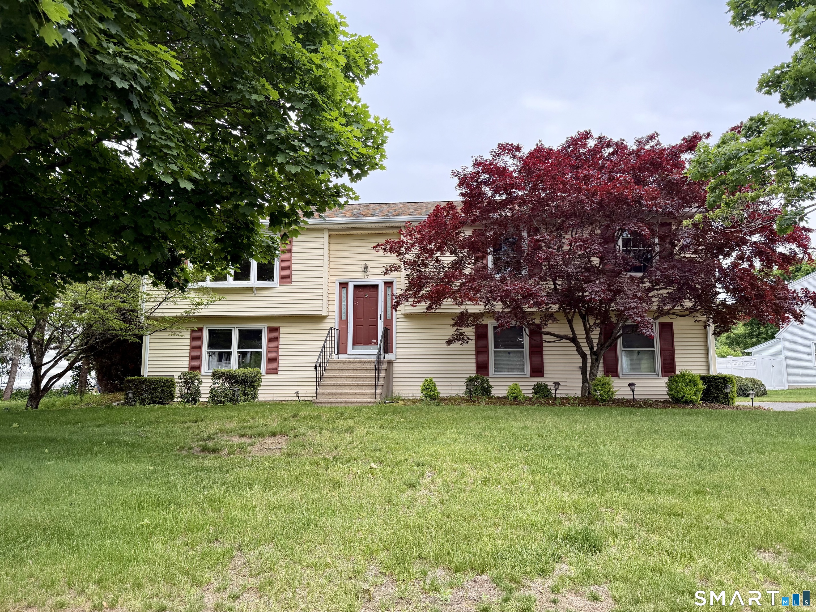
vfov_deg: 56.8
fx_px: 566
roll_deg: +0.1
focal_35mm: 24
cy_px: 306
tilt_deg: +6.7
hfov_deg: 71.6
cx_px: 408
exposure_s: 1/813
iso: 100
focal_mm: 6.76
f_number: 1.78
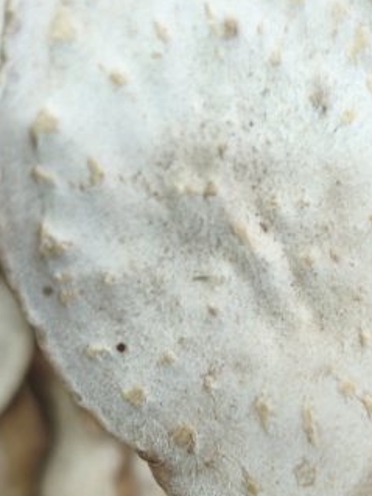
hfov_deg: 16.9
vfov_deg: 21.9
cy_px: 466
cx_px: 261
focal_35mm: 87
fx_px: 1247
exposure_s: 1/50
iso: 500
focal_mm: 4.94
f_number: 1.5
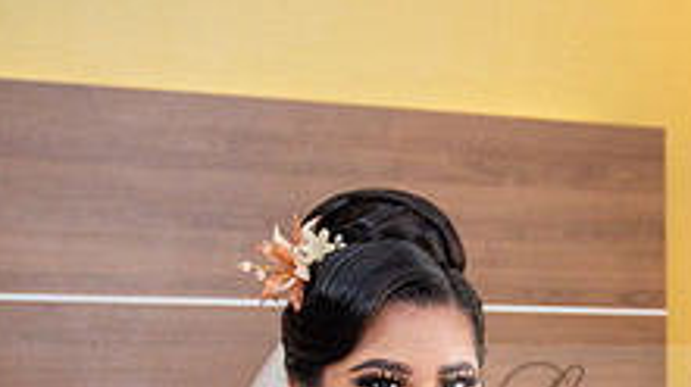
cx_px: 729
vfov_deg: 14.8
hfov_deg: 25.2
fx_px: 1447
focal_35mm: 79
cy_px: 445
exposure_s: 1/250
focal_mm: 27
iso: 500
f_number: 3.5
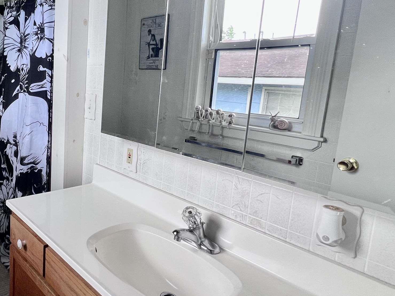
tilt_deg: -8.7
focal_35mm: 27
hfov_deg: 58.8
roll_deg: -1.6
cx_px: 64
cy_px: 123
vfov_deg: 51.1
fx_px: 308
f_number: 1.8
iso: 80
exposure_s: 1/99
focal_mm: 1.57
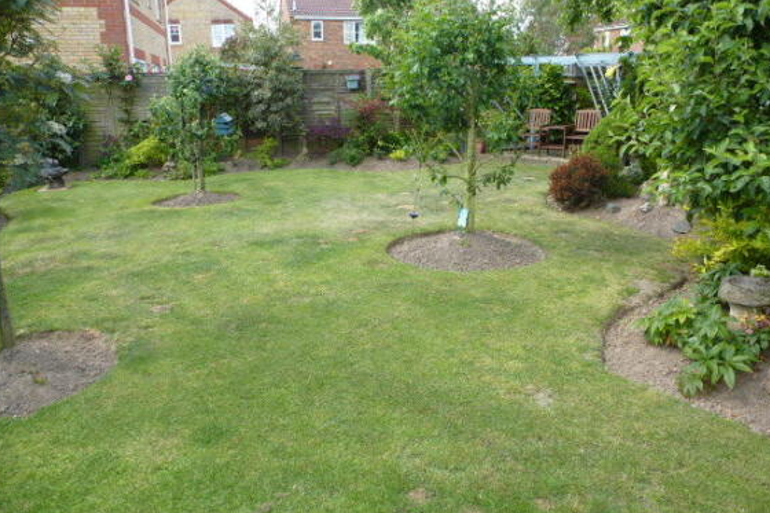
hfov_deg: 69.4
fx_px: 556
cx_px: 386
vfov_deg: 49.5
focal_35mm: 26
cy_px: 255
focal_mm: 4.3
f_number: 3.3
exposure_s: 1/160
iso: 100
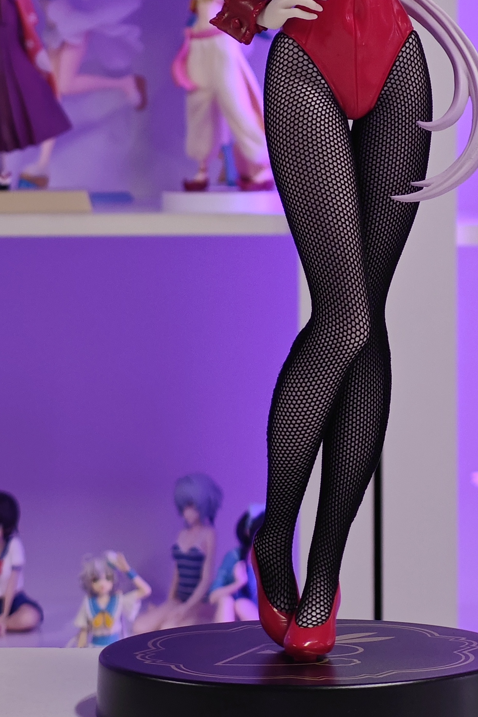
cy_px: 139
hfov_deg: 9.4
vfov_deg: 14.0
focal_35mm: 146
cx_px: 365
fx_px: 2908
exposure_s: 1/22.9
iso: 400
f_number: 2.4
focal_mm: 7.48
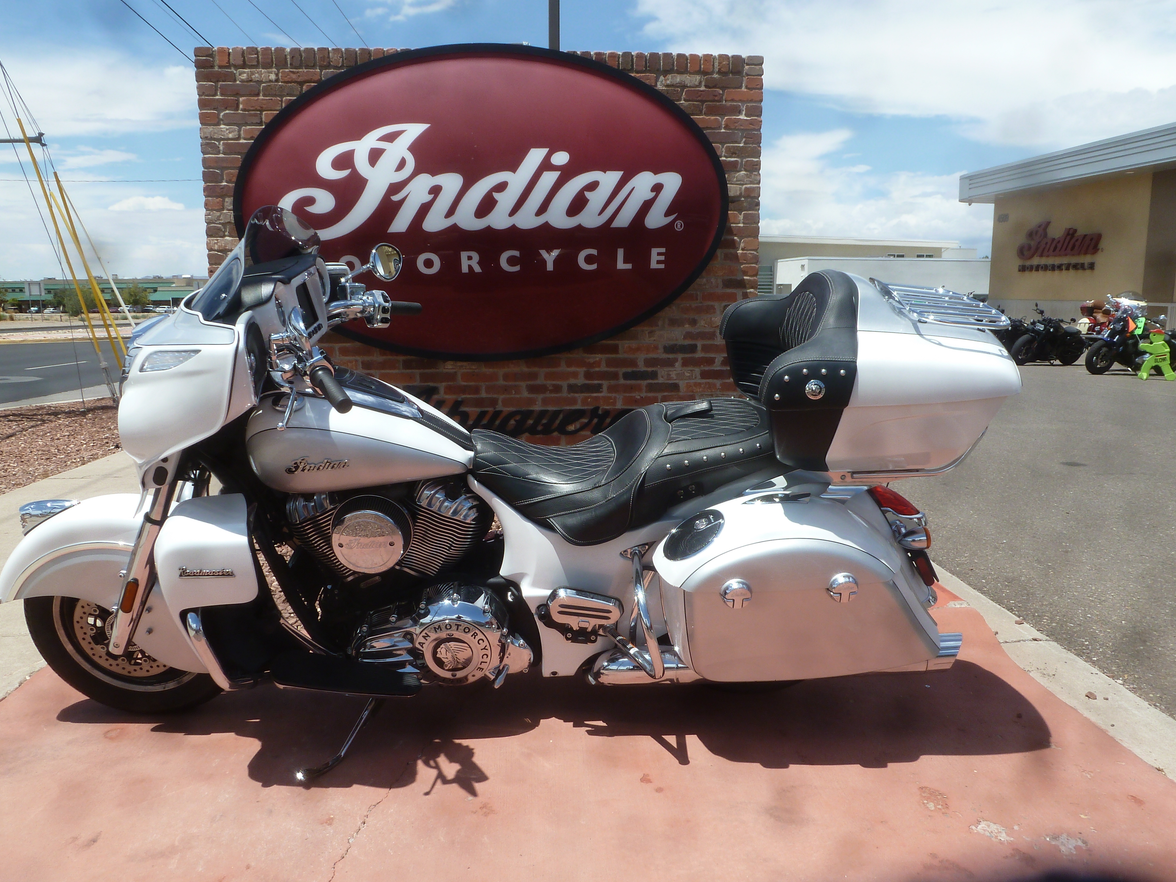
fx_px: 883
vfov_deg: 53.1
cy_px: 450
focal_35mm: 26
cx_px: 595
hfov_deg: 67.3
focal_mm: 4.3
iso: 100
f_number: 5
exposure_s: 1/400
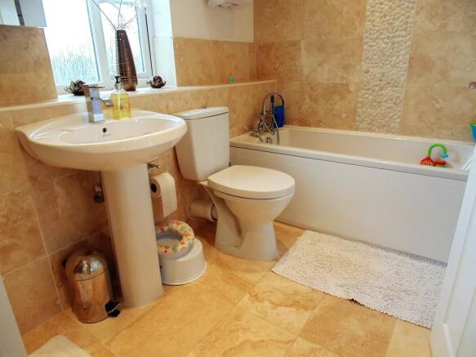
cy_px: 178
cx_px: 238
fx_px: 302
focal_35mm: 22
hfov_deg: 76.4
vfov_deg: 61.1
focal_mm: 4
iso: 100
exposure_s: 1/30
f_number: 3.1
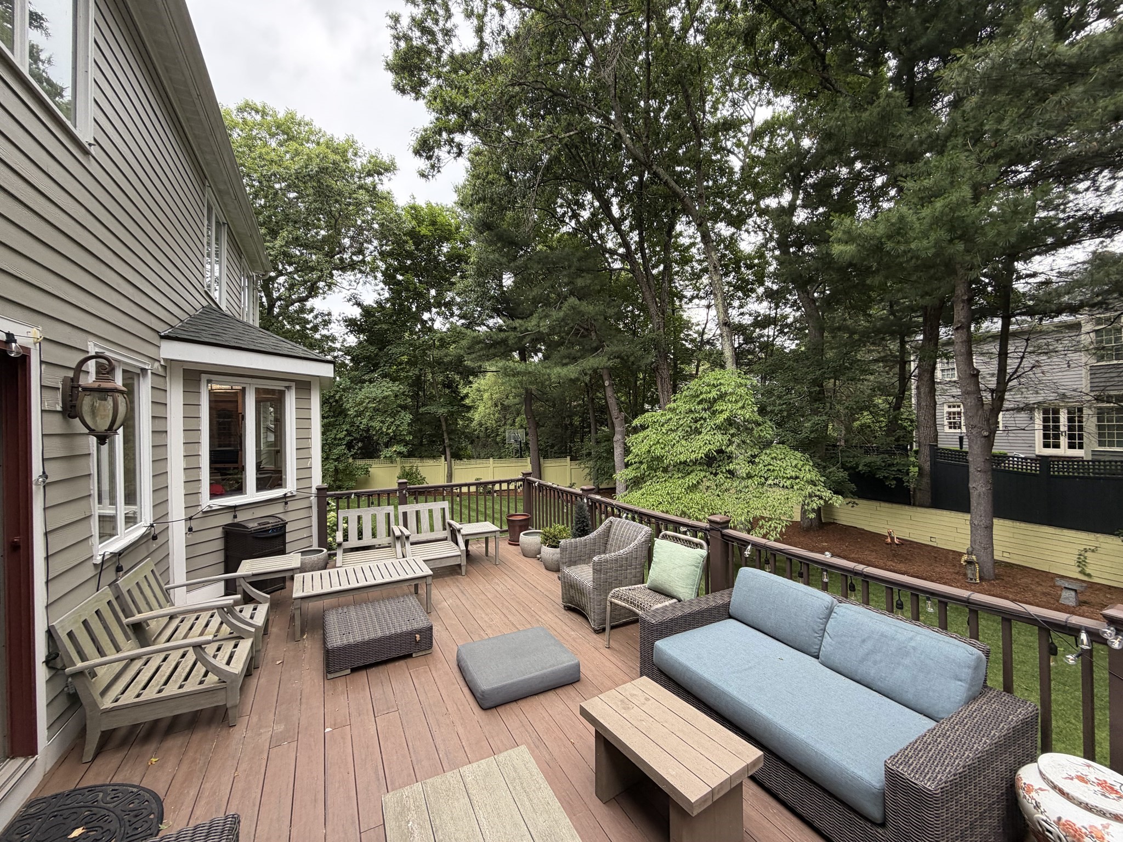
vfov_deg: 85.7
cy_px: 421
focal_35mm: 14
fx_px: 454
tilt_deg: +3.0
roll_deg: +2.3
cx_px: 562
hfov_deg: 102.1
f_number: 2.2
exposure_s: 1/130
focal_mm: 2.22
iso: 50
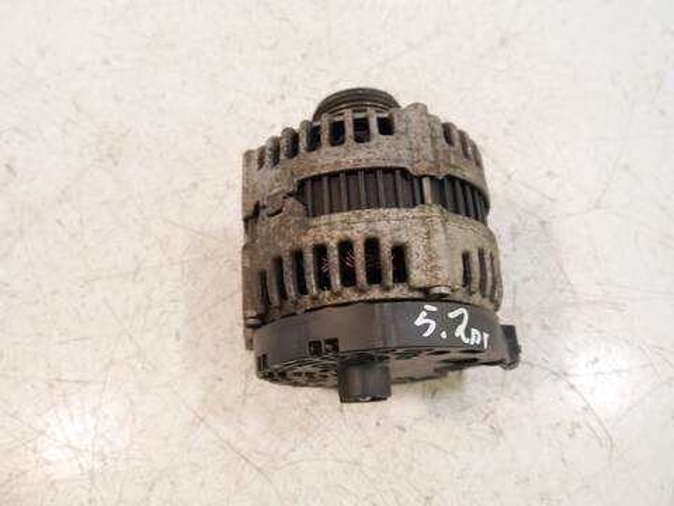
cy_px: 253
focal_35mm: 30
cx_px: 337
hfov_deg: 60.0
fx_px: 584
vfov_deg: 46.8
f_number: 3.5
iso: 800
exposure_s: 1/60
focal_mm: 15
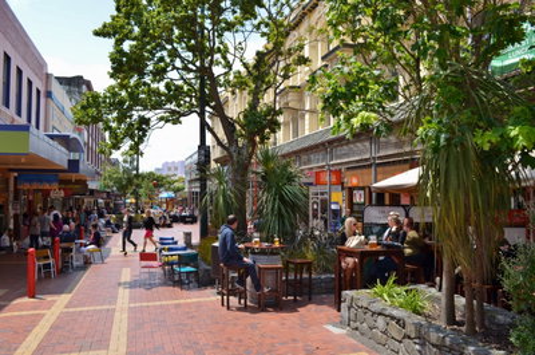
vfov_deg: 43.4
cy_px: 178
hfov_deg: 62.0
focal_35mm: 30
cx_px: 268
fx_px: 445
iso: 100
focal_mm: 20
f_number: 8
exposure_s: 1/200
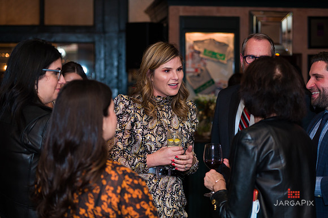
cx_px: 164
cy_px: 109
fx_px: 637
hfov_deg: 28.9
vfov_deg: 19.4
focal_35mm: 70
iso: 1600
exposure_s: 1/125
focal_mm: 70
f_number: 3.2
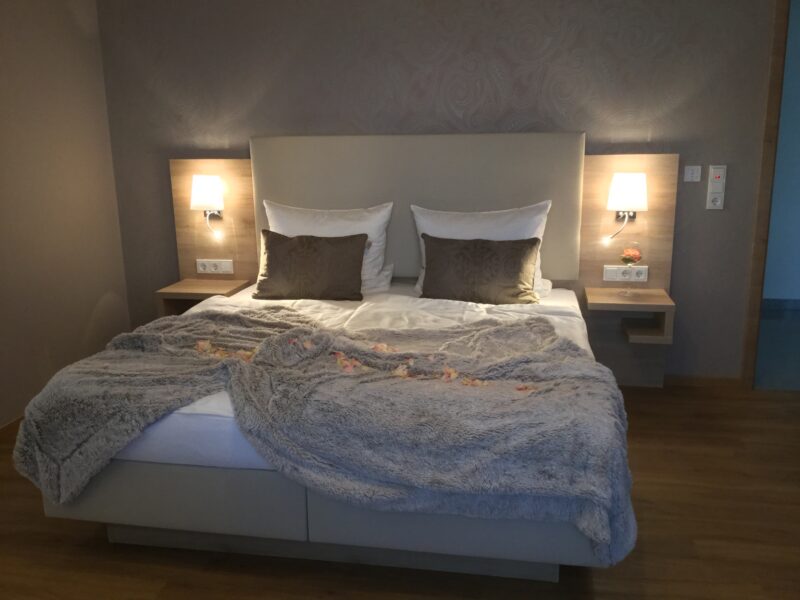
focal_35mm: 31
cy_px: 300
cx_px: 400
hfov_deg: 58.4
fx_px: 716
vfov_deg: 45.4
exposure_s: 1/33
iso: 160
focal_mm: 3.3
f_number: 2.4
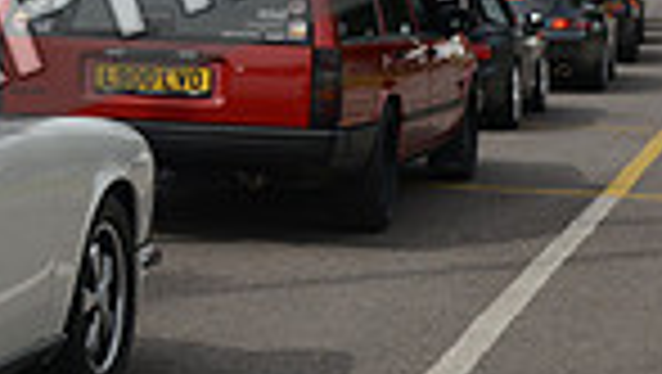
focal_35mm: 132
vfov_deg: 9.1
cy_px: -79
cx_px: -104
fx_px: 2319
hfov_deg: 15.7
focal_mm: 32
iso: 400
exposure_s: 1/1000
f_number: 5
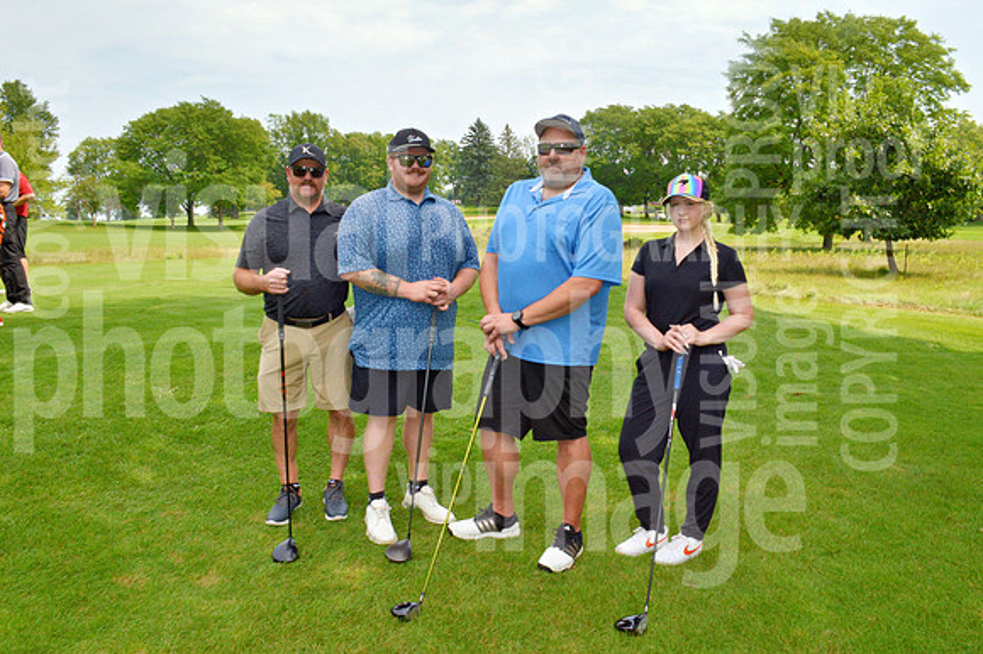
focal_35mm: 27
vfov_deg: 47.9
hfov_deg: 67.4
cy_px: 327
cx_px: 492
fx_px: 737
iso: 800
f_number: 20
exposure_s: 1/200
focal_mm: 18
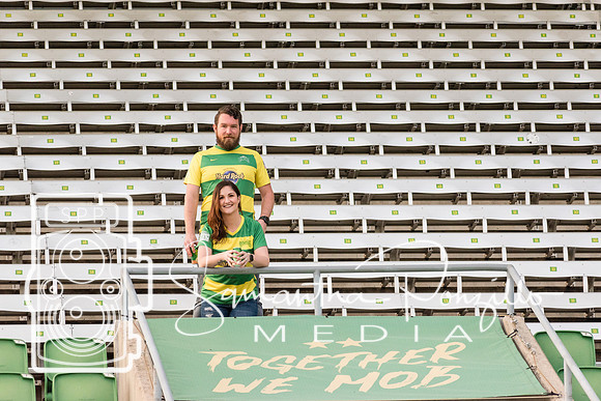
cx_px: 310
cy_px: 206
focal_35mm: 287
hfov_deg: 7.2
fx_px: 4784
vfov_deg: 4.8
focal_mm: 185
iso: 800
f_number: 5.3
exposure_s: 1/640
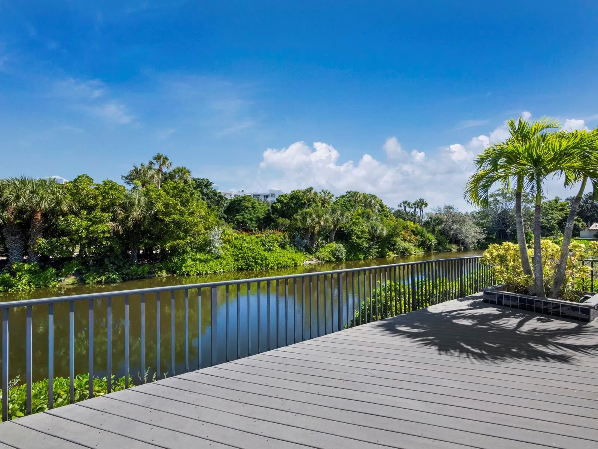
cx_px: 299
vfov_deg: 85.7
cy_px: 224
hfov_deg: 102.0
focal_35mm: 14
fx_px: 242
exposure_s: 1/1000
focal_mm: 7
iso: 400
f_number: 7.1
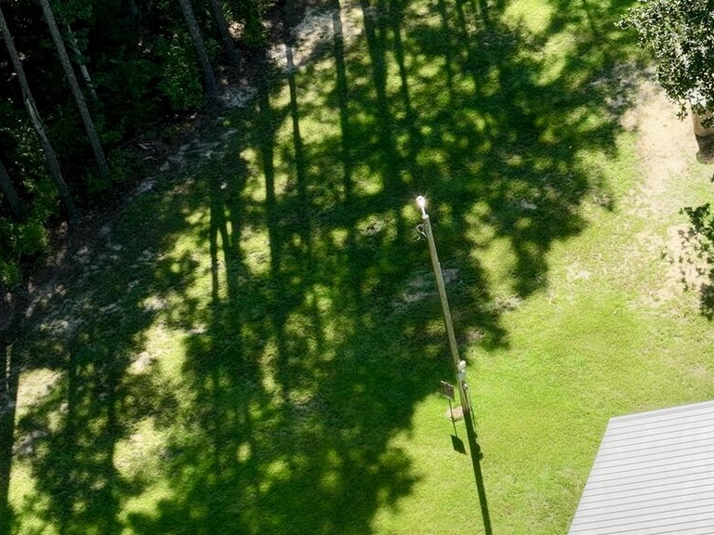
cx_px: 901
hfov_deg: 19.1
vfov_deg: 15.4
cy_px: 281
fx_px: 1980
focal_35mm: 96
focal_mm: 12.29
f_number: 2.8
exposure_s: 1/2000
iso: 310
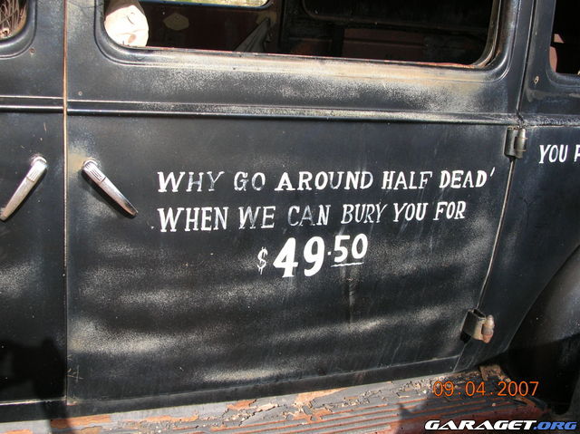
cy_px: 217
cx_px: 290
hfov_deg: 42.1
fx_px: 753
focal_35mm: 45
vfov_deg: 32.1
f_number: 3.1
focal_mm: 7.5
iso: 50
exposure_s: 1/364
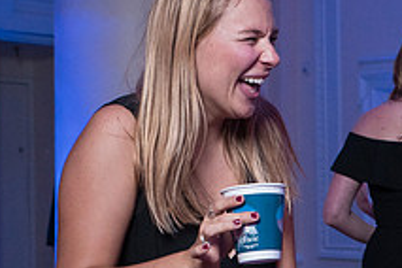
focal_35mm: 98
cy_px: 201
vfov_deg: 13.9
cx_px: 399
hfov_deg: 20.2
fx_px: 1094
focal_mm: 32
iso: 2000
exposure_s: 1/200
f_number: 5.6
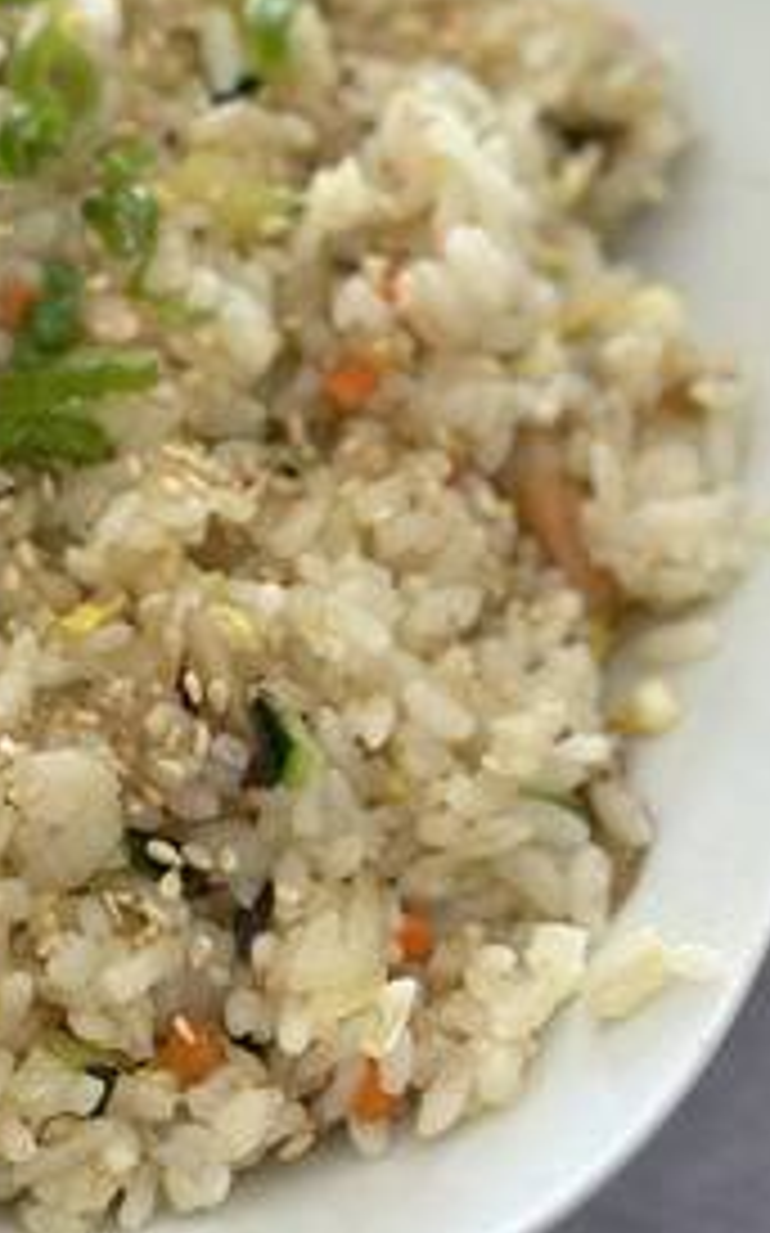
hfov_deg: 9.4
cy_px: 295
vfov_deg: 15.3
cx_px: -261
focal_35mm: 136
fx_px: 4571
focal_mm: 6.86
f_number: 1.78
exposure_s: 1/120
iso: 64
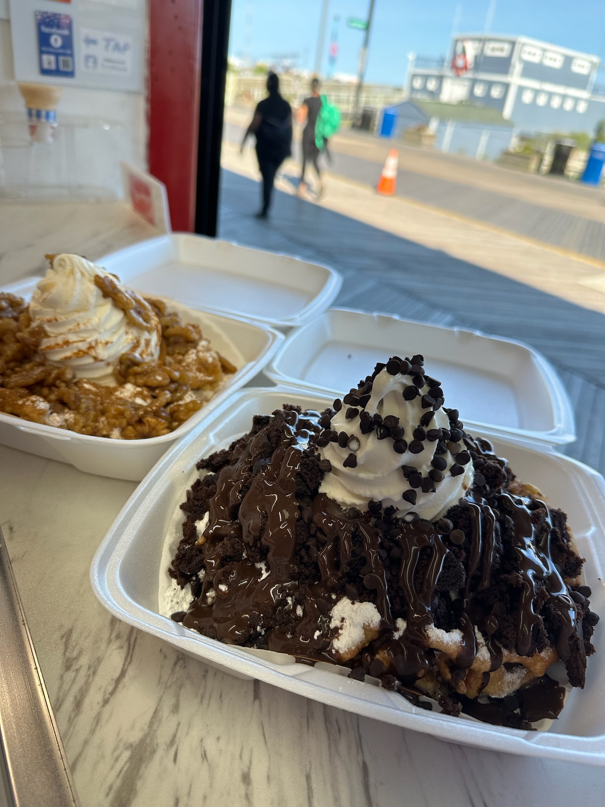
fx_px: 559
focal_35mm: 24
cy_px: 404
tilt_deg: -28.2
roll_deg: -8.3
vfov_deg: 71.6
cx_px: 302
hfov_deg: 56.8
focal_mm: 6.86
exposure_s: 1/962
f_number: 1.78
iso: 80
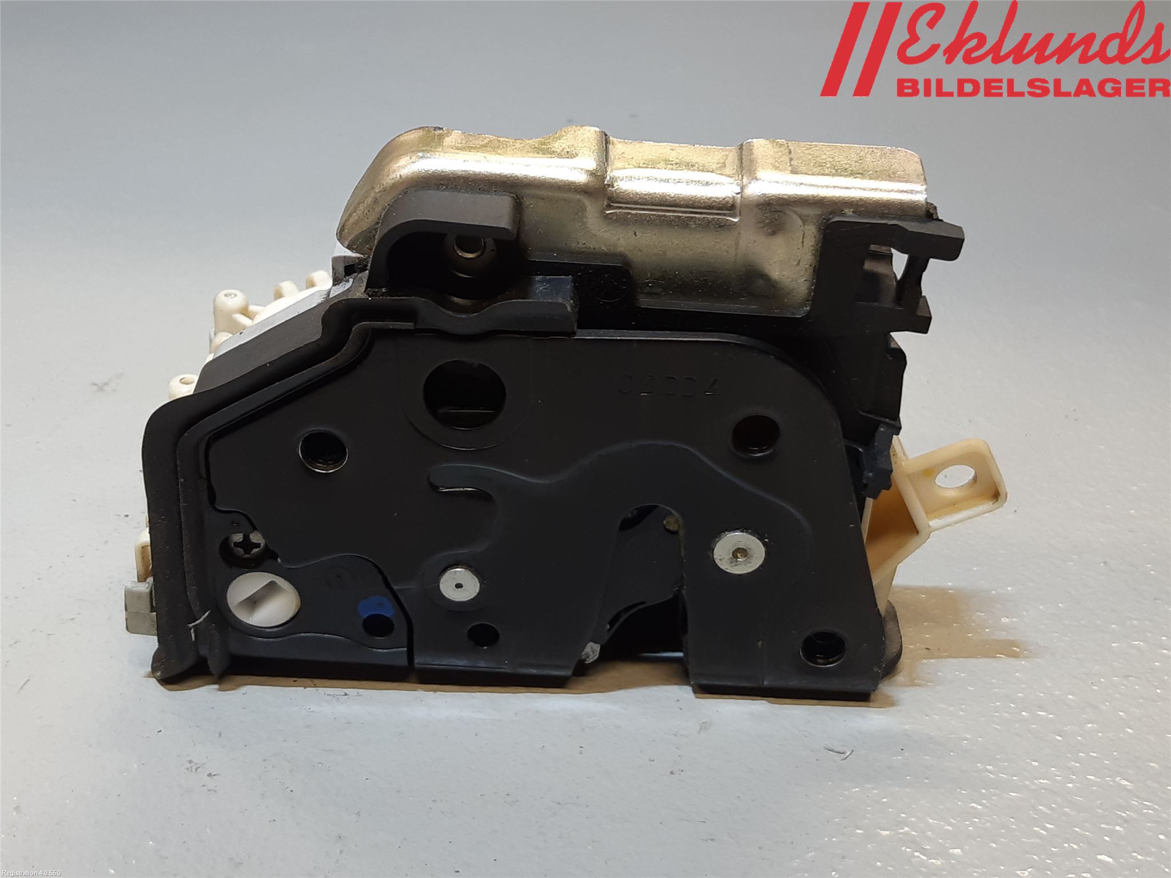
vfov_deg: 53.1
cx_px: 586
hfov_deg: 67.3
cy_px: 439
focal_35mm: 26
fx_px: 880
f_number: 1.7
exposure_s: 1/50
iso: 50
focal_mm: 3.93
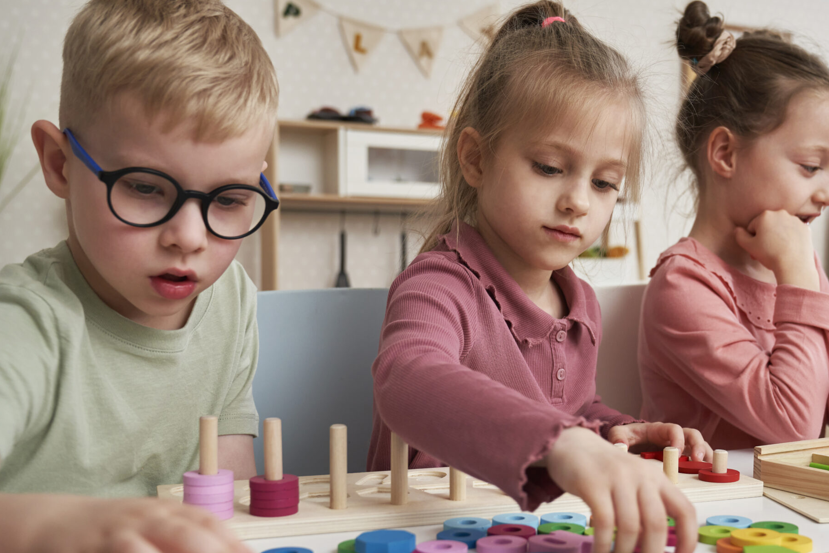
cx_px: 572
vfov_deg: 28.0
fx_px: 1105
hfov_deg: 40.4
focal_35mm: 48
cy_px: 319
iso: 400
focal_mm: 34
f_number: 4
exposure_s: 1/100
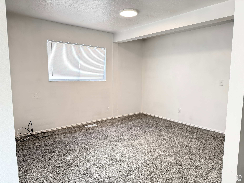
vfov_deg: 56.8
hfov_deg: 71.6
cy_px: 92
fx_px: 169
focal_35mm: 24
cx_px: 122
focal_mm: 6.76
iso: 200
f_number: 1.78
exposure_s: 1/60
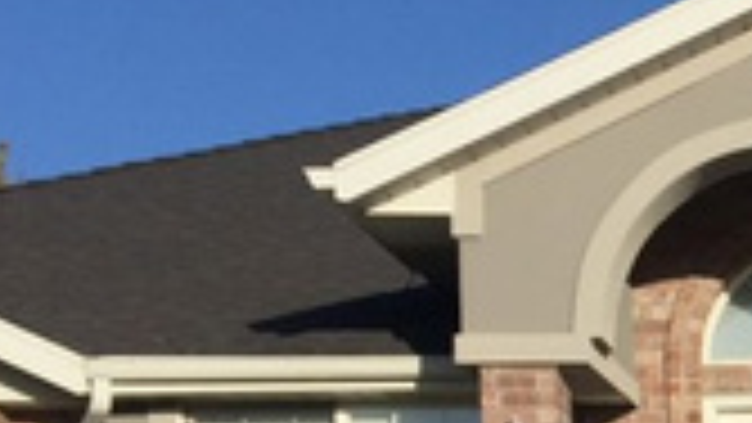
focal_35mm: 121
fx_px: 2413
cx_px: 1252
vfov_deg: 9.6
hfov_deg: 15.7
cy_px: 698
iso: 32
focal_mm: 4.15
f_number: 2.2
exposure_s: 1/3597
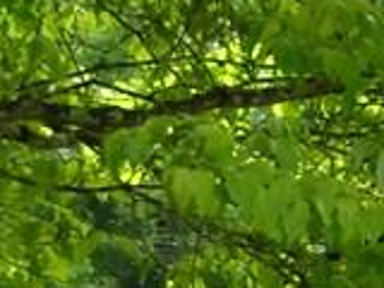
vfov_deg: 5.6
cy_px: 473
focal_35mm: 263
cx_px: 960
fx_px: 2917
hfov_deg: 7.0
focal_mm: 6.72
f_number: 3.1
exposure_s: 1/135
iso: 64
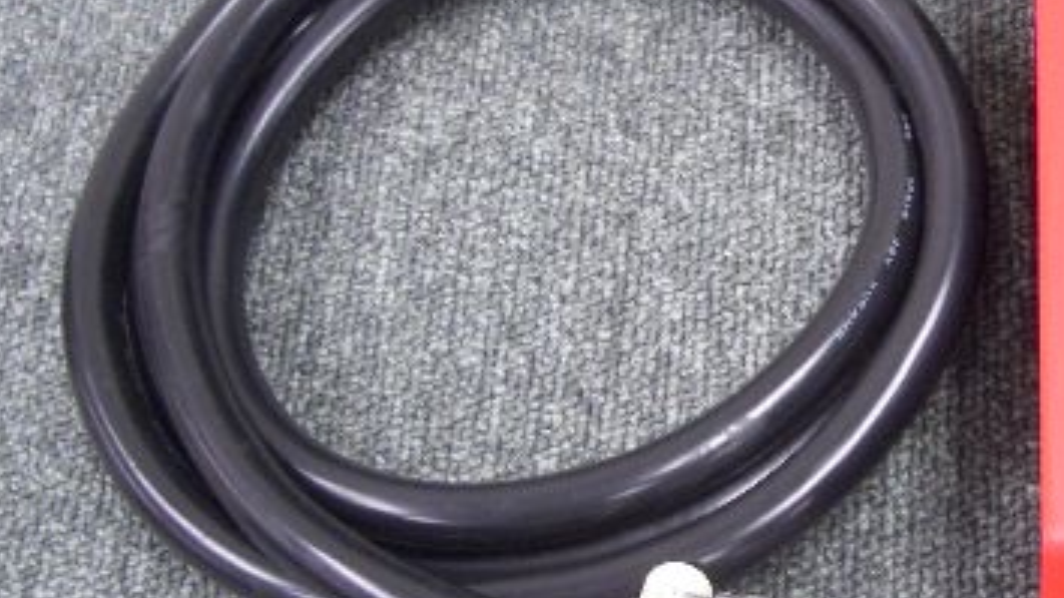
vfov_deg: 17.4
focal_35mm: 69
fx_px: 1946
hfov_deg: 29.4
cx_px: 938
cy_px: 204
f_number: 2.6
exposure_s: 1/13
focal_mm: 5.8
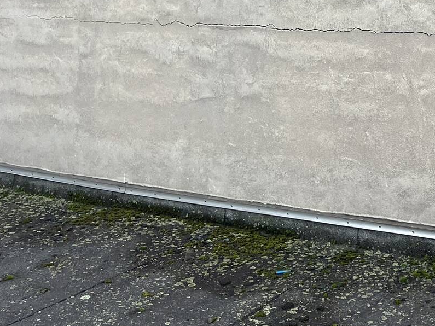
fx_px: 842
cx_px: 488
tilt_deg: -0.4
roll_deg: +0.6
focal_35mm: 67
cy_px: -33
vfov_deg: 20.9
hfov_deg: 26.5
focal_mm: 5.7
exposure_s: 1/687
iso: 50
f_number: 1.5
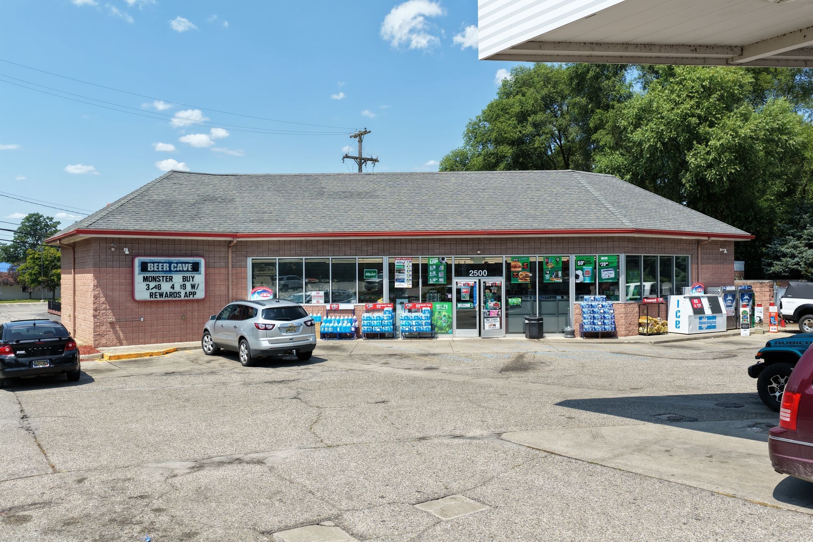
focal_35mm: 28
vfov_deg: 46.4
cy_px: 271
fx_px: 632
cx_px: 406
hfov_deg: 65.5
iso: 160
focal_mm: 14.45
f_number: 2.8
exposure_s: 1/1600
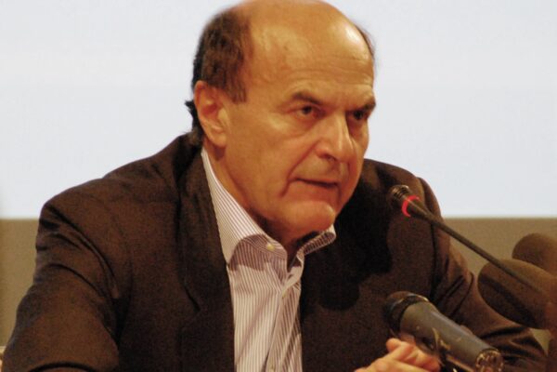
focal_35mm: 300
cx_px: 278
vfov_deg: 4.6
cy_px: 186
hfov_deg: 6.9
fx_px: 4641
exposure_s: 1/25
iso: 1600
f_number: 5.6
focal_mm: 200
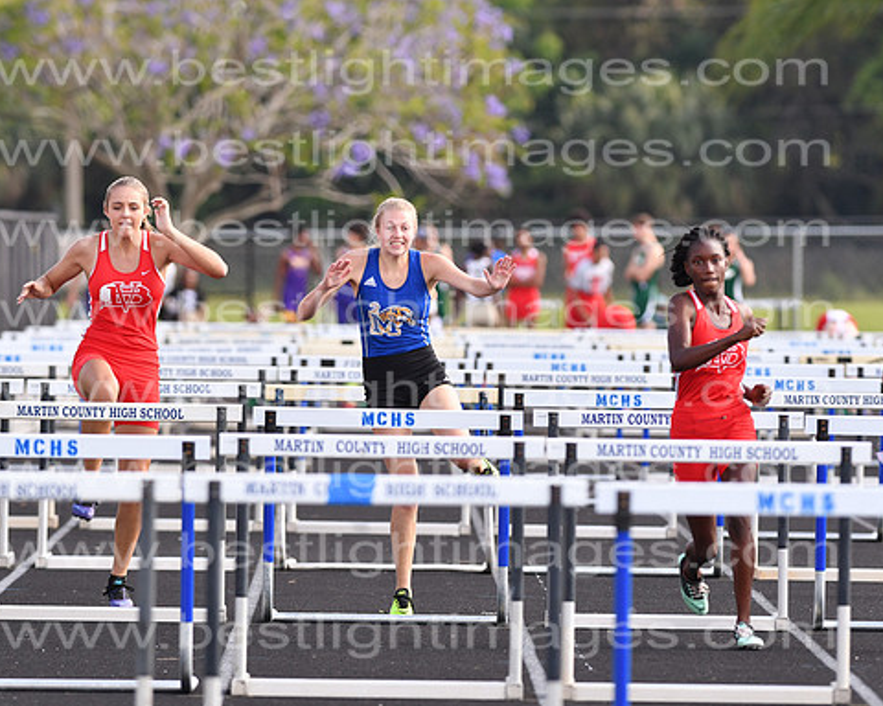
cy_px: 354
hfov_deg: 3.8
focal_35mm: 510
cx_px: 419
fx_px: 13328
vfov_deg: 3.0
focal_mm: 300
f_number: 5.6
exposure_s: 1/800
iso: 400
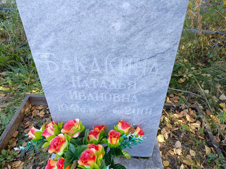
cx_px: 113
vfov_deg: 54.9
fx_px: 163
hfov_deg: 69.4
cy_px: 84
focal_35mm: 25
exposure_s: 1/100
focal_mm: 4.76
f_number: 1.69
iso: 123
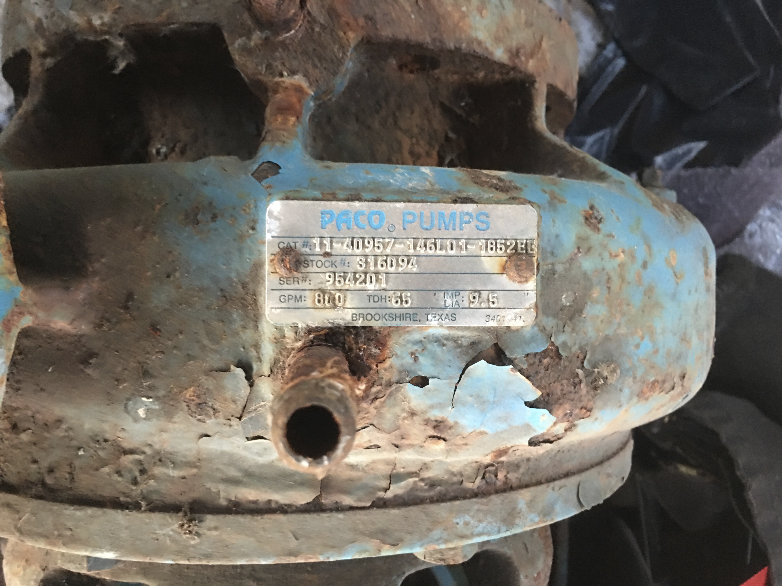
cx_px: 391
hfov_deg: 61.7
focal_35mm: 29
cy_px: 293
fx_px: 655
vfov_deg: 48.2
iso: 64
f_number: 2.2
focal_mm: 4.15
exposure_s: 1/4
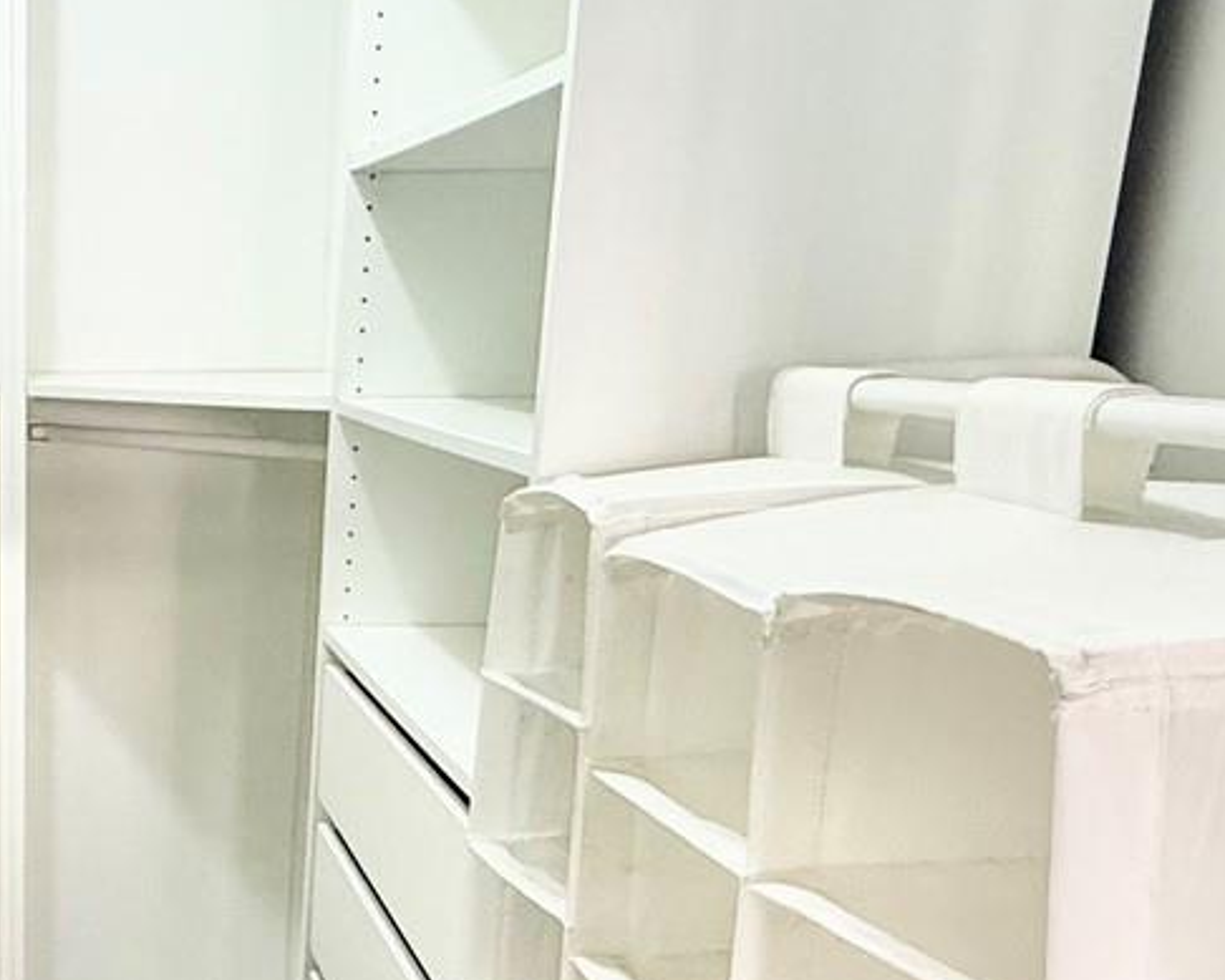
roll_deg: +0.0
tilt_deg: -15.3
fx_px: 1632
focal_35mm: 45
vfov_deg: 32.7
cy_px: 756
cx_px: -20
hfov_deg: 36.6
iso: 320
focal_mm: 2.22
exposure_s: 1/60
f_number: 2.2
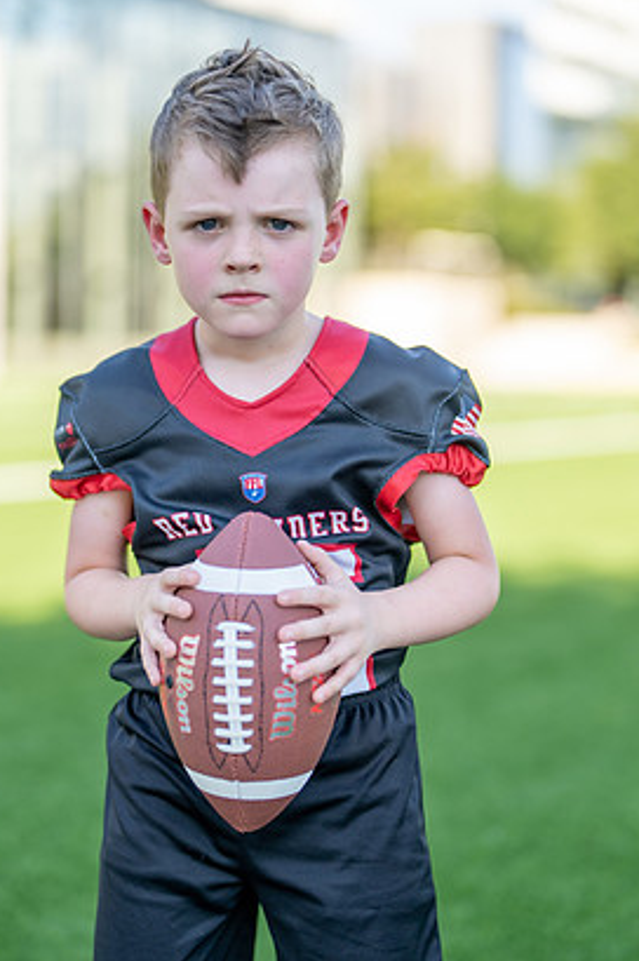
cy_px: 477
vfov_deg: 26.7
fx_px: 2027
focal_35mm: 76
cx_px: 270
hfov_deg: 17.9
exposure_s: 1/2000
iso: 100
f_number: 1.2
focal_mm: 50
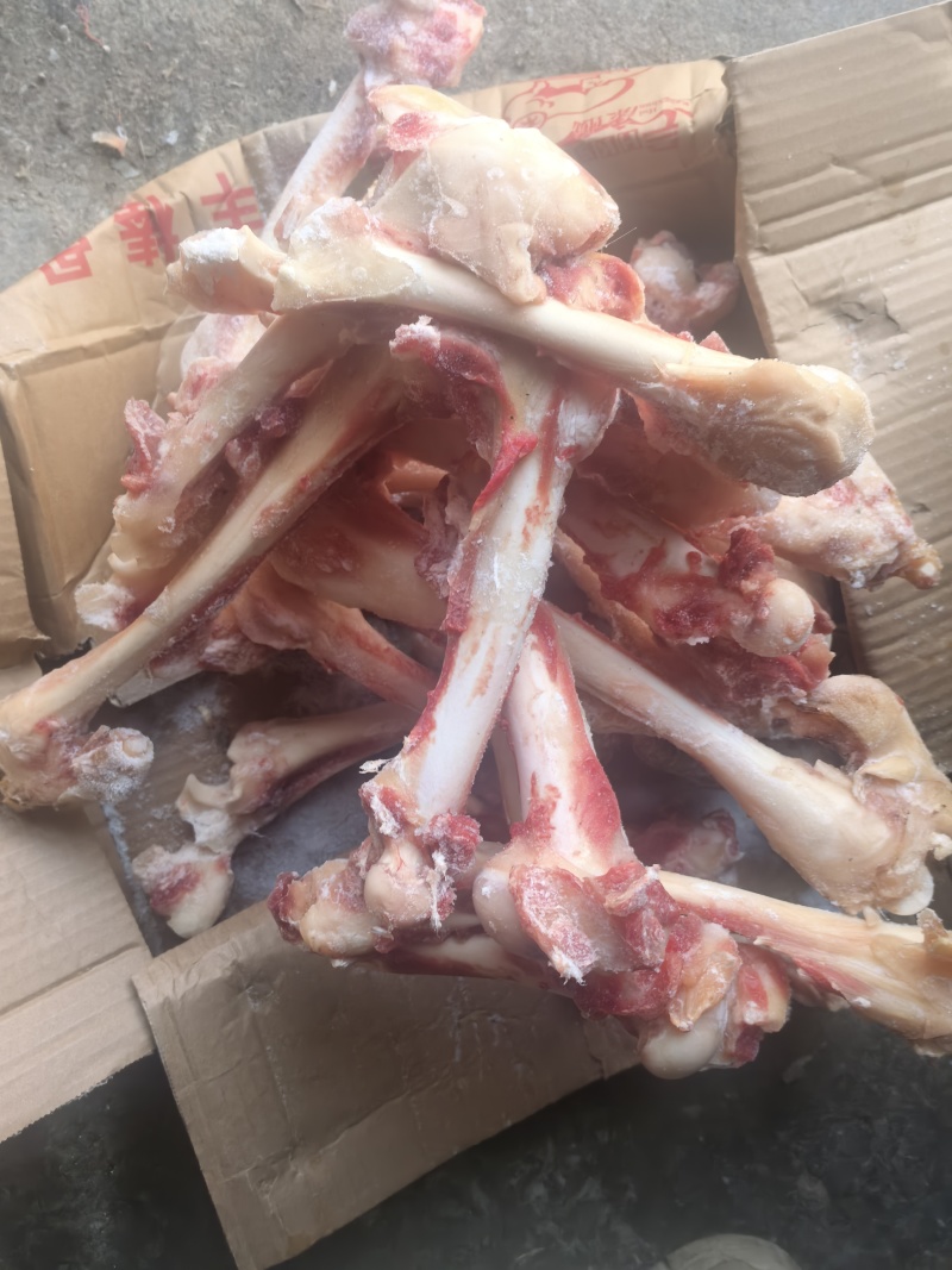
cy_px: 635
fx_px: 990
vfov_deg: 65.3
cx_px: 476
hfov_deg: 51.3
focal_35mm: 27
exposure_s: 1/33.3
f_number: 2
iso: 320
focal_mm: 5.75
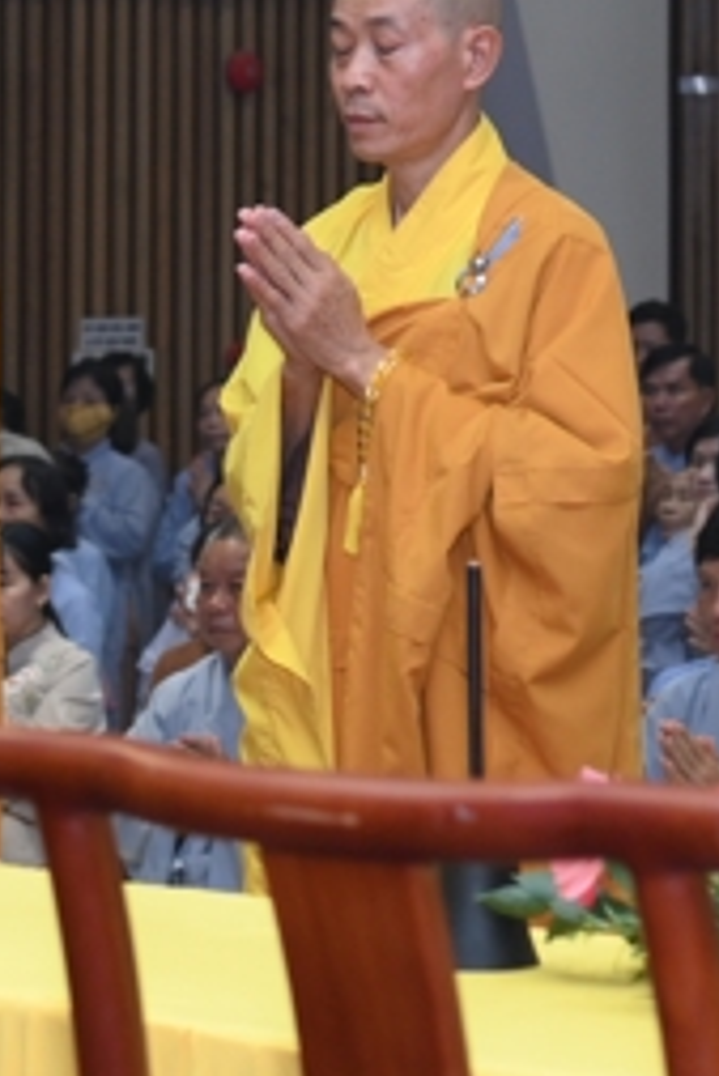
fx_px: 5774
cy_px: -145
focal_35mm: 193
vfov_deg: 10.5
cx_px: 394
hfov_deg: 7.1
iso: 800
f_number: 4
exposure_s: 1/100
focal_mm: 50
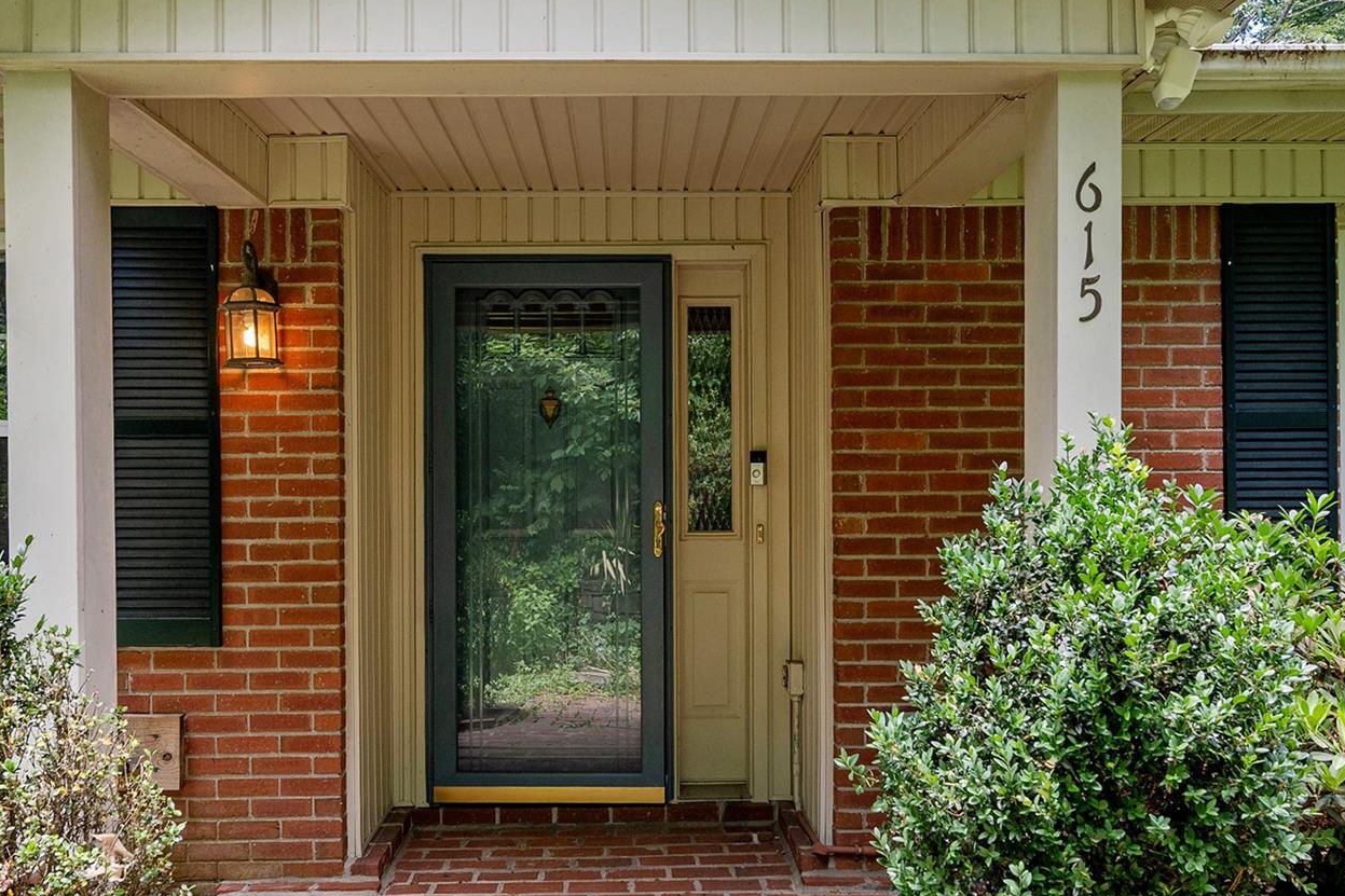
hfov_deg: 75.6
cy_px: 453
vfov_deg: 55.1
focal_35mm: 23
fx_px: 859
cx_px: 567
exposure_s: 1/125
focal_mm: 14
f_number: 7.1
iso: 250
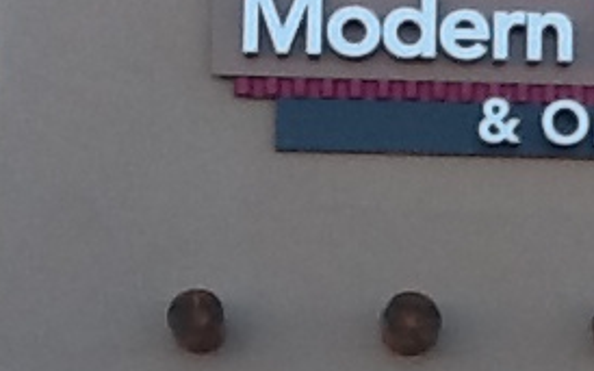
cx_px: 512
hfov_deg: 17.3
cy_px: 447
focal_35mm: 119
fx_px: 1926
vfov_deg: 10.8
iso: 64
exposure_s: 1/245
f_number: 2.4
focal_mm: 2.03
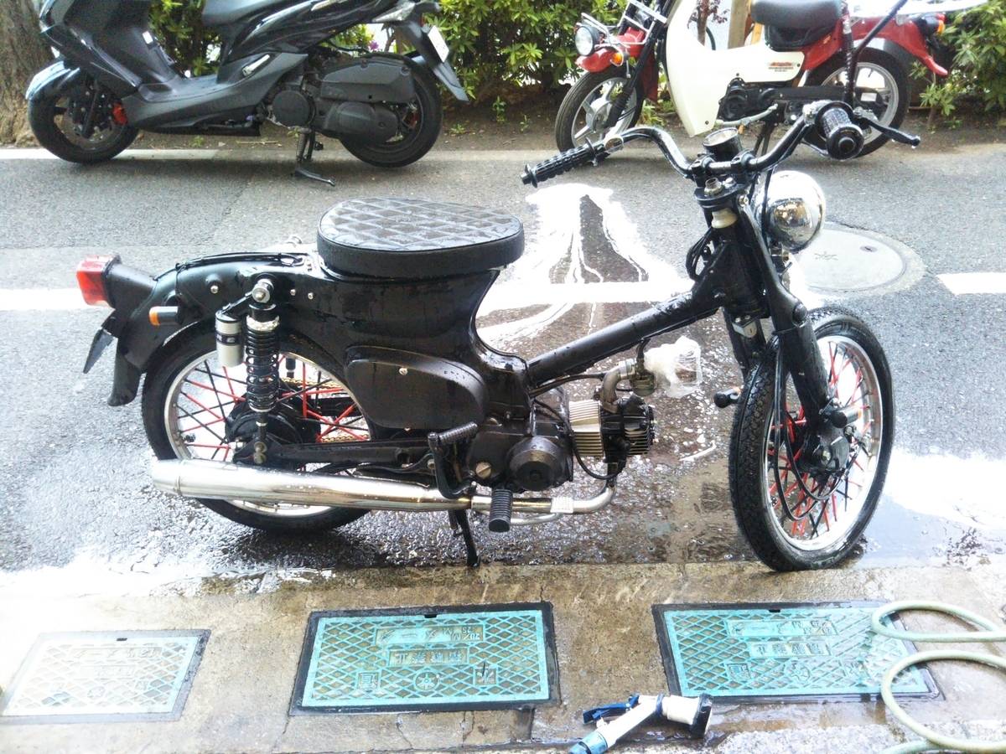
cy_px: 377
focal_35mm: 30
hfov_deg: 60.0
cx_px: 503
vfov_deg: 46.8
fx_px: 872
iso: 220
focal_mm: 4
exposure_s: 1/46
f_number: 2.2
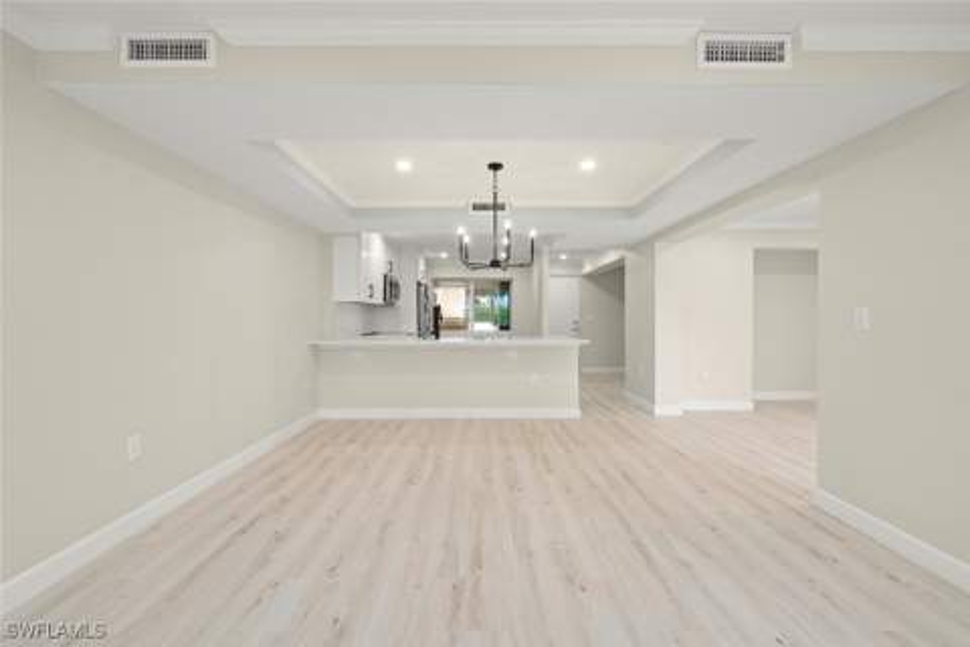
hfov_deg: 96.7
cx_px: 485
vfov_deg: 73.7
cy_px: 324
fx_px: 431
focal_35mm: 16
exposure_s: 1/3
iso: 160
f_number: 10
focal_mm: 16
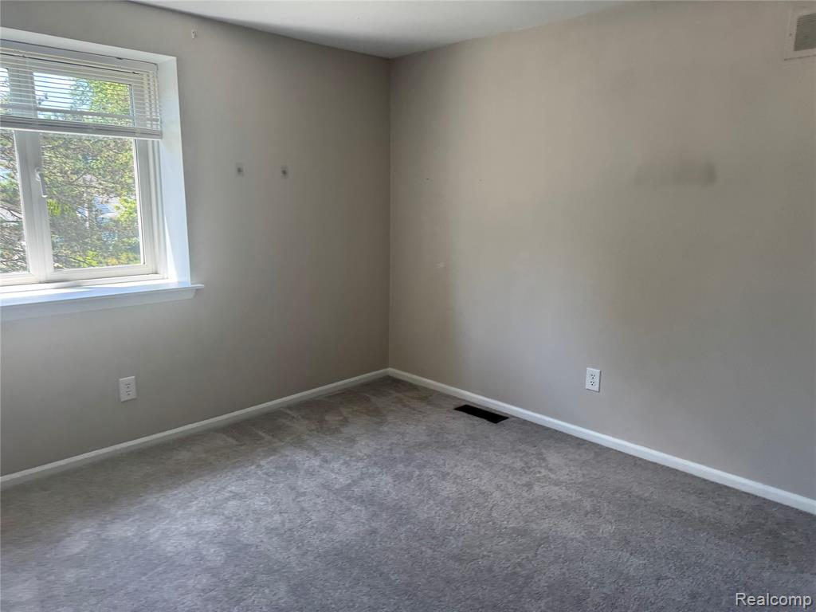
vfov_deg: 56.8
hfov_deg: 71.6
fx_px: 566
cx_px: 408
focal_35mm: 24
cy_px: 306
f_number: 1.78
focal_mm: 6.76
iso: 80
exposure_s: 1/121
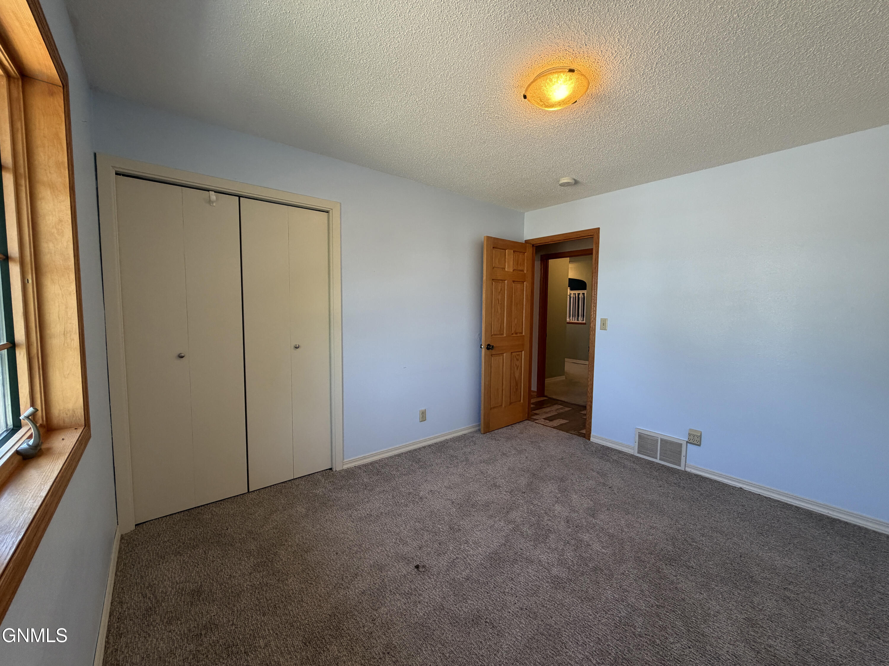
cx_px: 444
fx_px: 360
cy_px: 333
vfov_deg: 85.7
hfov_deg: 102.1
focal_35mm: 14
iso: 200
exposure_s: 1/120
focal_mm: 2.22
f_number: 2.2
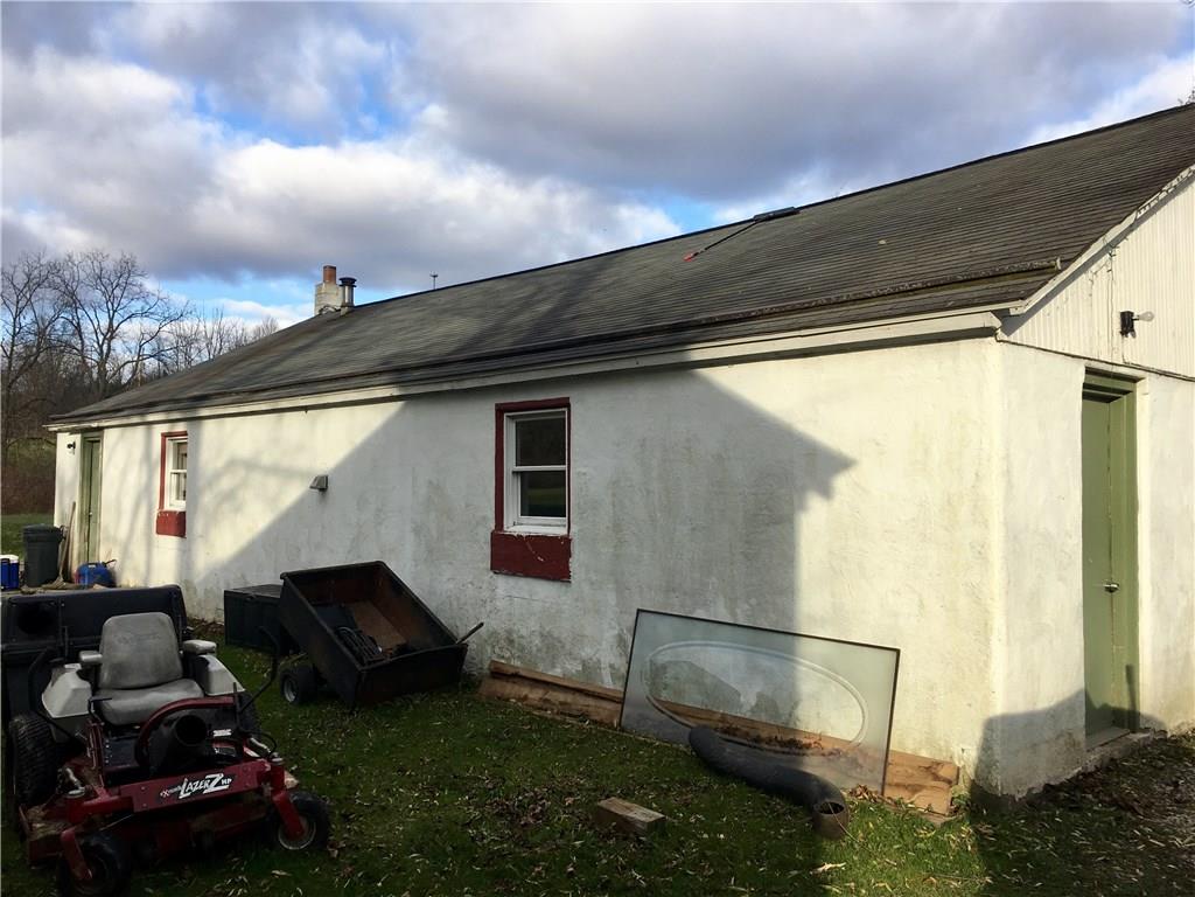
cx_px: 598
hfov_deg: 61.7
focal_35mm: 29
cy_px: 448
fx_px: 1001
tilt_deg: +3.2
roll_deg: -1.1
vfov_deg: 48.2
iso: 25
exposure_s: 1/777
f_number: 2.2
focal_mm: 4.15
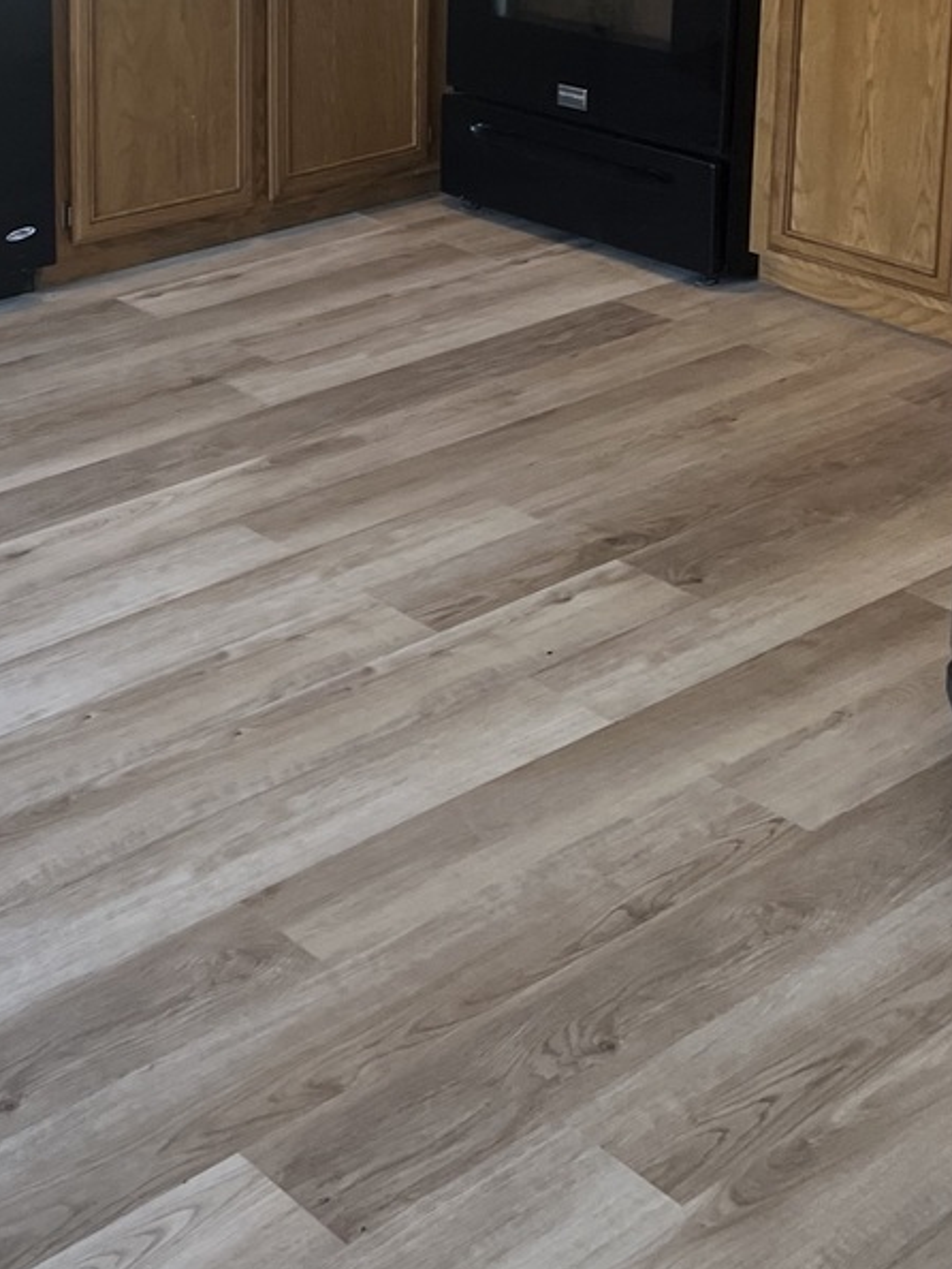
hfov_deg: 22.9
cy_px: 30
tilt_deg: -12.7
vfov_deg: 28.9
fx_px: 2308
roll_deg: +1.1
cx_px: 177
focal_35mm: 63
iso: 100
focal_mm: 5.7
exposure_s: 1/120
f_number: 1.5
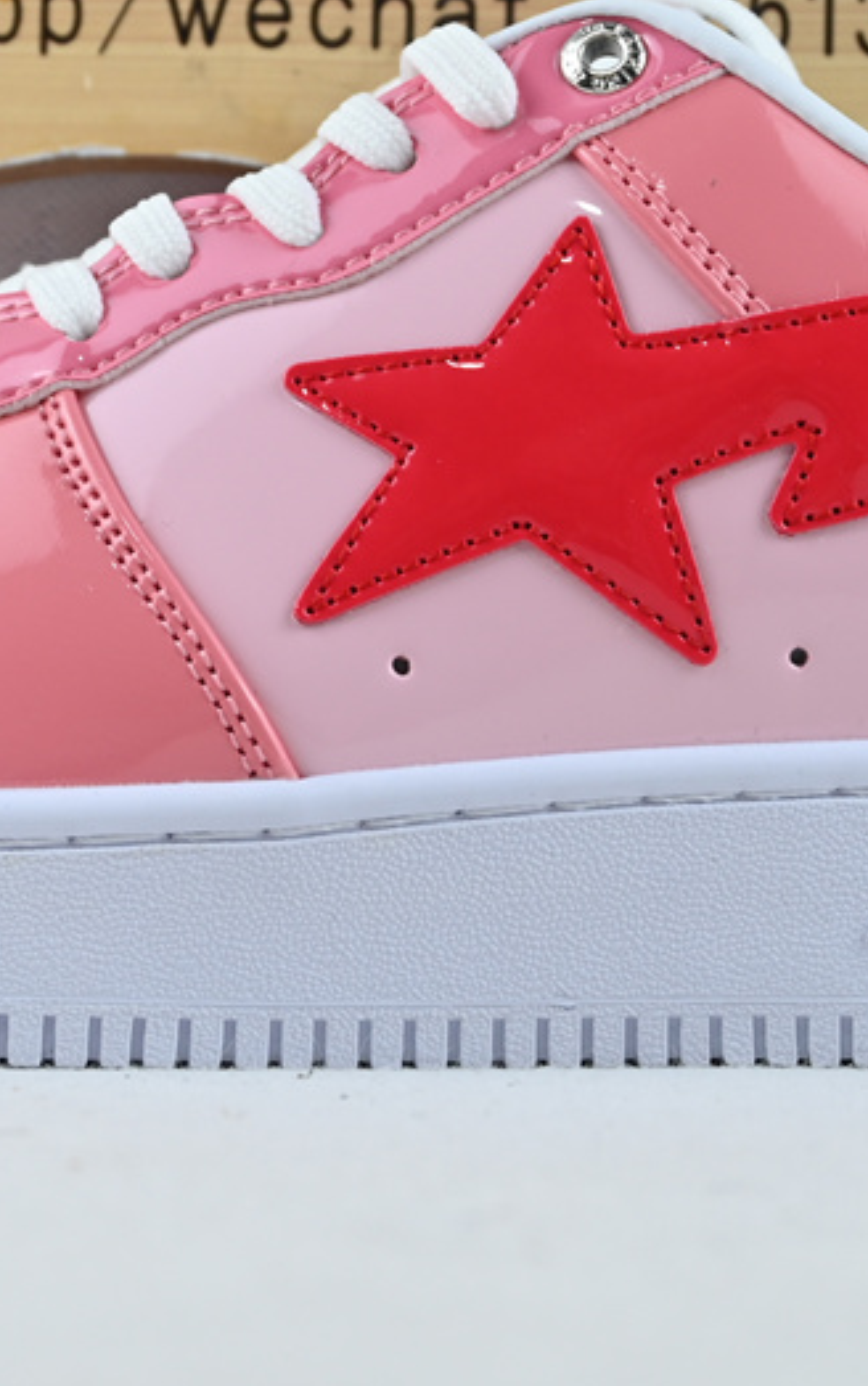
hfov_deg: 11.5
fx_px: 4301
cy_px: 500
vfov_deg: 18.3
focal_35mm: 114
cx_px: 373
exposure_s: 1/50
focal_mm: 32.5
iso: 100
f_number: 5
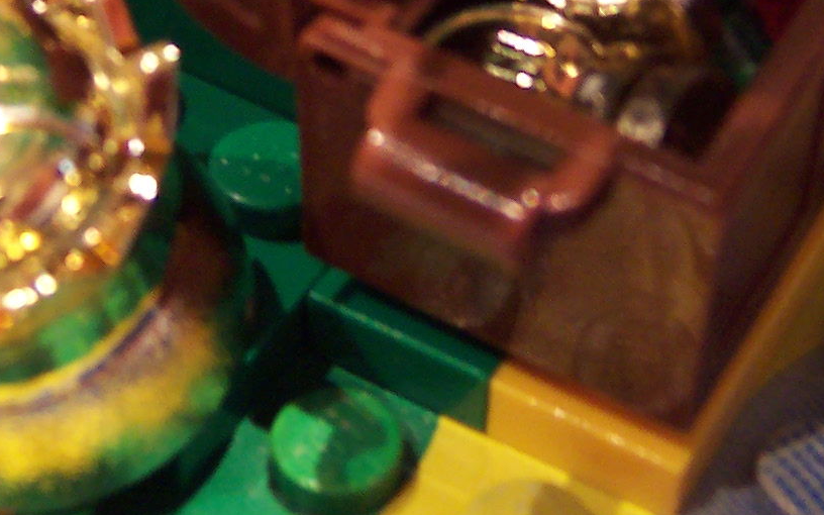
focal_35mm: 95
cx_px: 462
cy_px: -36
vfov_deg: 13.5
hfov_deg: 21.8
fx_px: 2133
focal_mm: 5.6
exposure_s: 1/8
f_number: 2.8
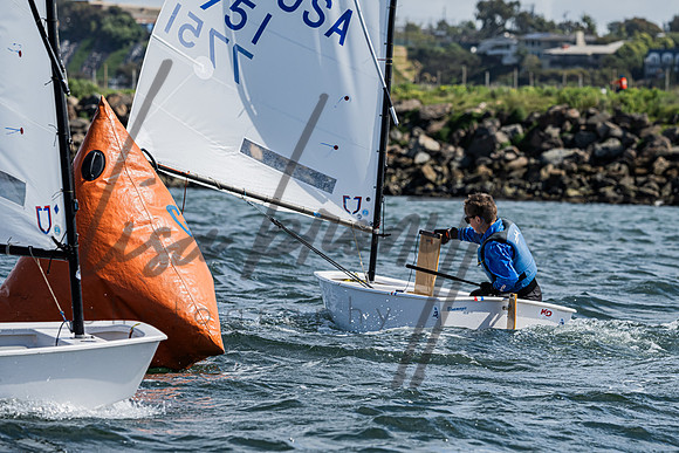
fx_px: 4681
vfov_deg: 5.5
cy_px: 228
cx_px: 399
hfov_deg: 8.3
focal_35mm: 248
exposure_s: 1/1000
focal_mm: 210
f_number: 8
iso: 320
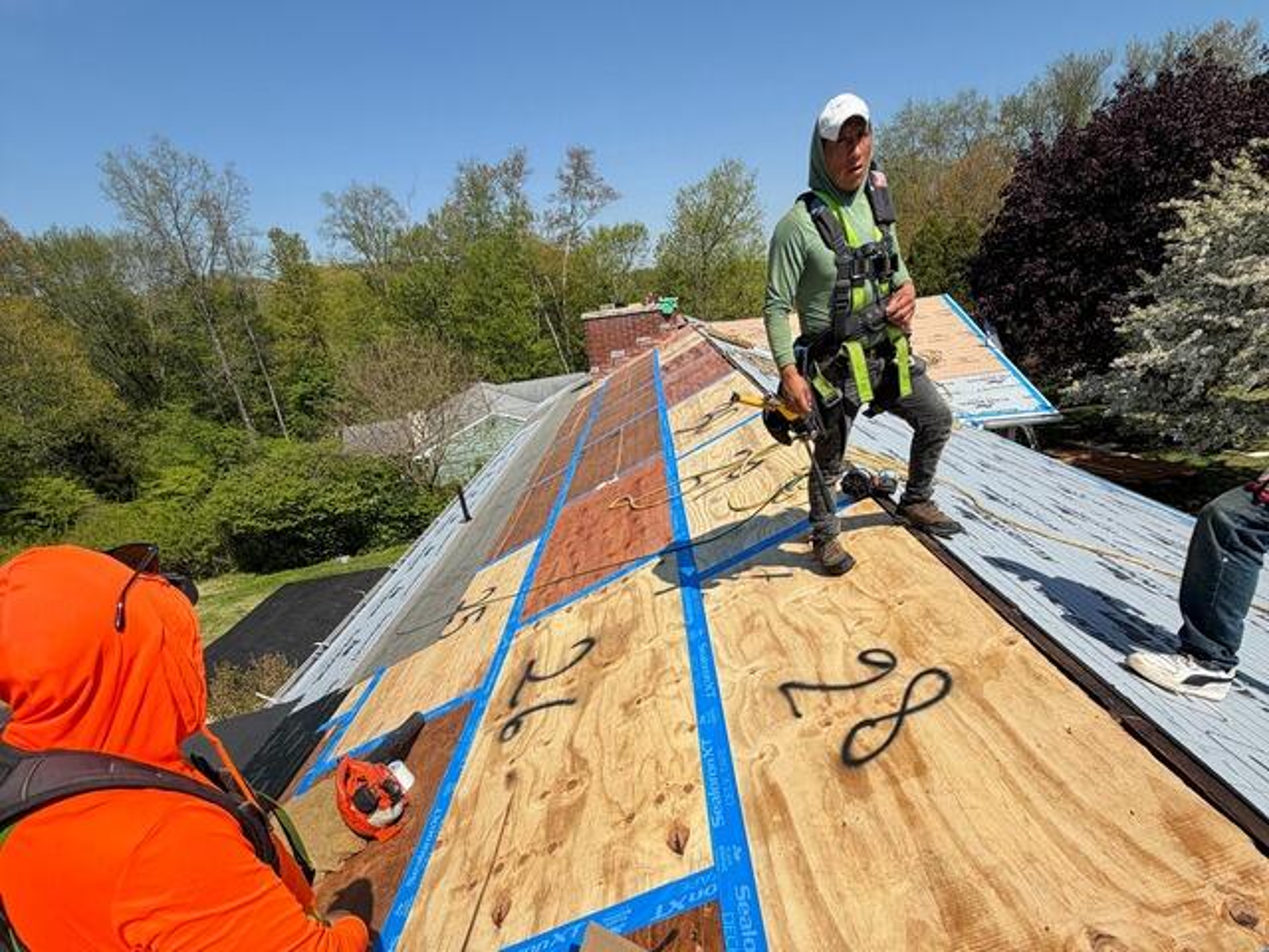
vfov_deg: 85.7
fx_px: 513
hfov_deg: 102.1
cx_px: 634
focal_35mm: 14
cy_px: 476
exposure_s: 1/1017
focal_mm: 2.22
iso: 20
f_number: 2.2
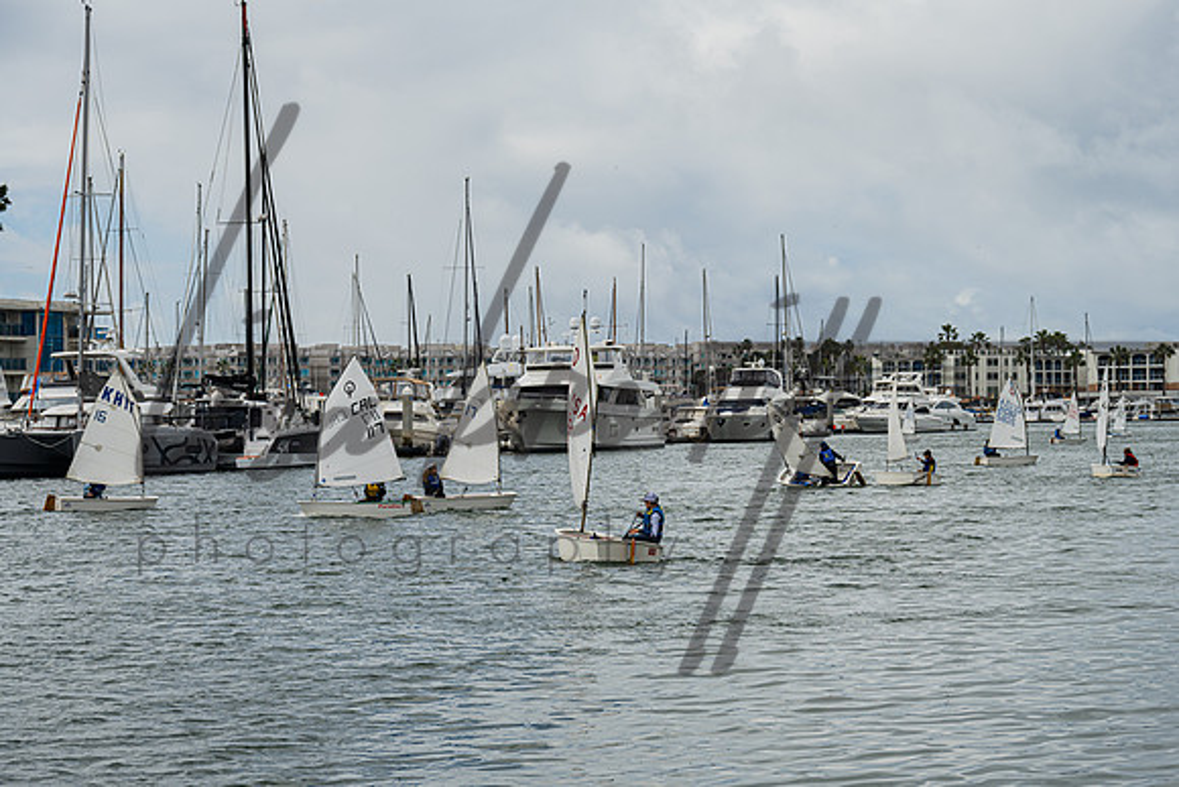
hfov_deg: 22.4
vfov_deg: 15.1
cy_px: 430
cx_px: 638
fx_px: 2975
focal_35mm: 91
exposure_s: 1/1250
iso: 200
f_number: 6.3
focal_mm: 79
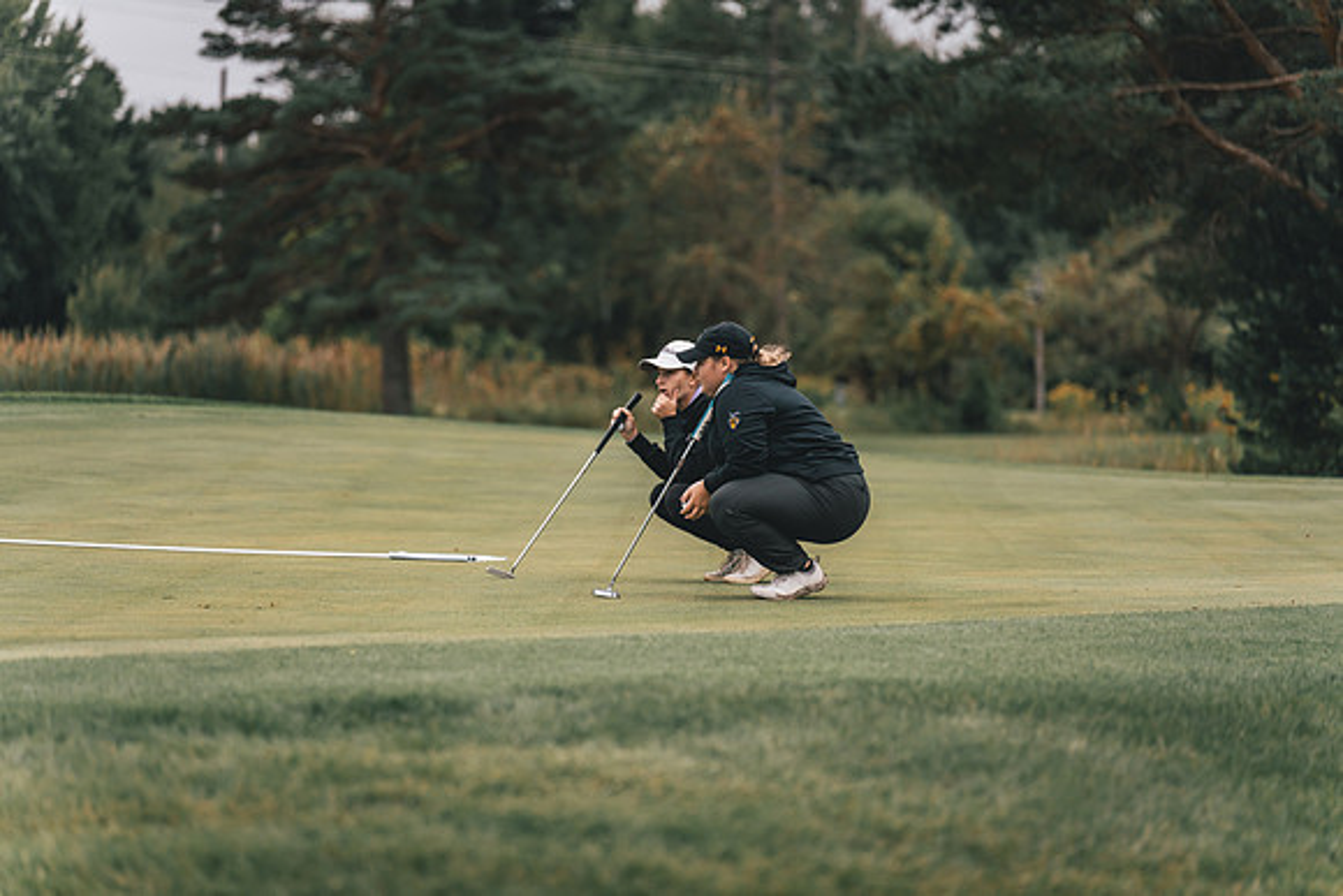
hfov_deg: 13.7
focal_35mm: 150
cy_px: 448
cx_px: 672
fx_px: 5597
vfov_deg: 9.2
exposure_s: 1/1250
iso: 800
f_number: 2.8
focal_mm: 150
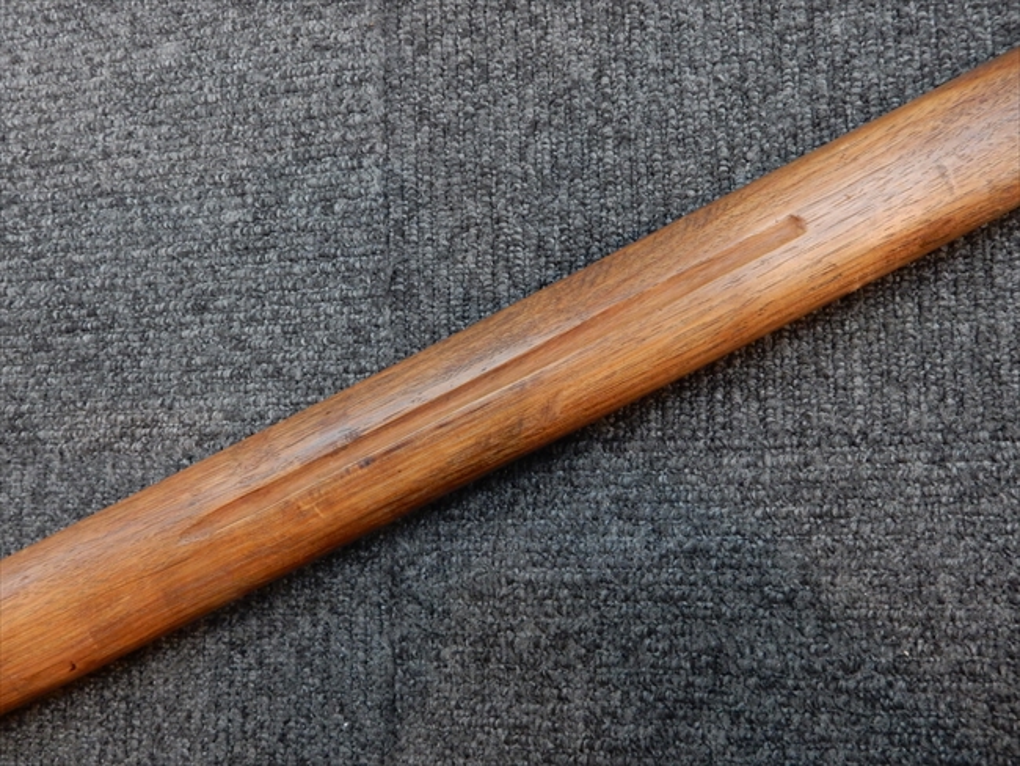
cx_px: 510
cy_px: 383
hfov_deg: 69.4
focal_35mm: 25
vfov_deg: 54.9
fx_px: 737
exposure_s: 1/8
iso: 400
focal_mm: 4.5
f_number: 3.7
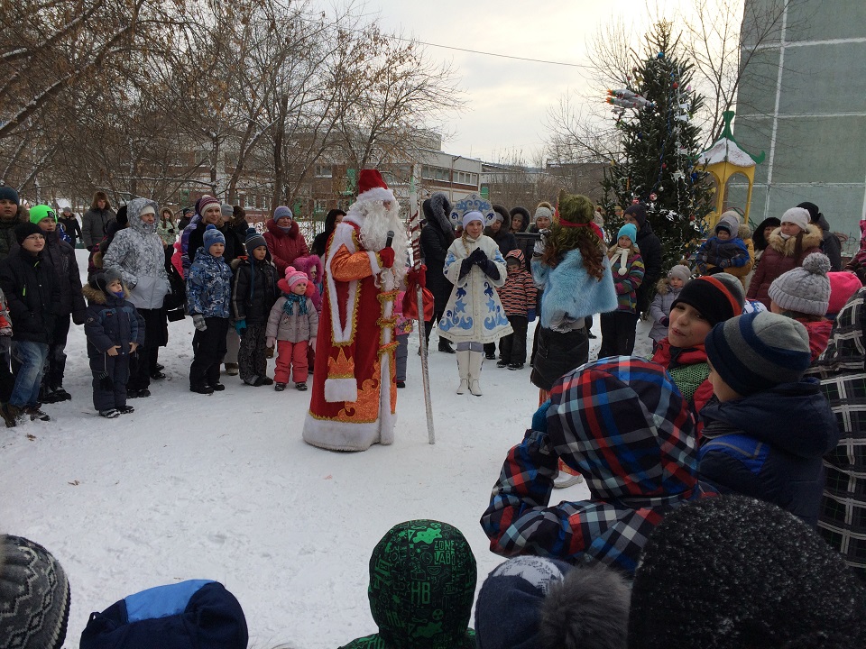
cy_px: 324
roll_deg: +1.0
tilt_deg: -7.8
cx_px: 433
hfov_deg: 61.7
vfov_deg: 48.2
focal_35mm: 29
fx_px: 726
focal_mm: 4.15
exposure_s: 1/260
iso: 32
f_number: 2.2
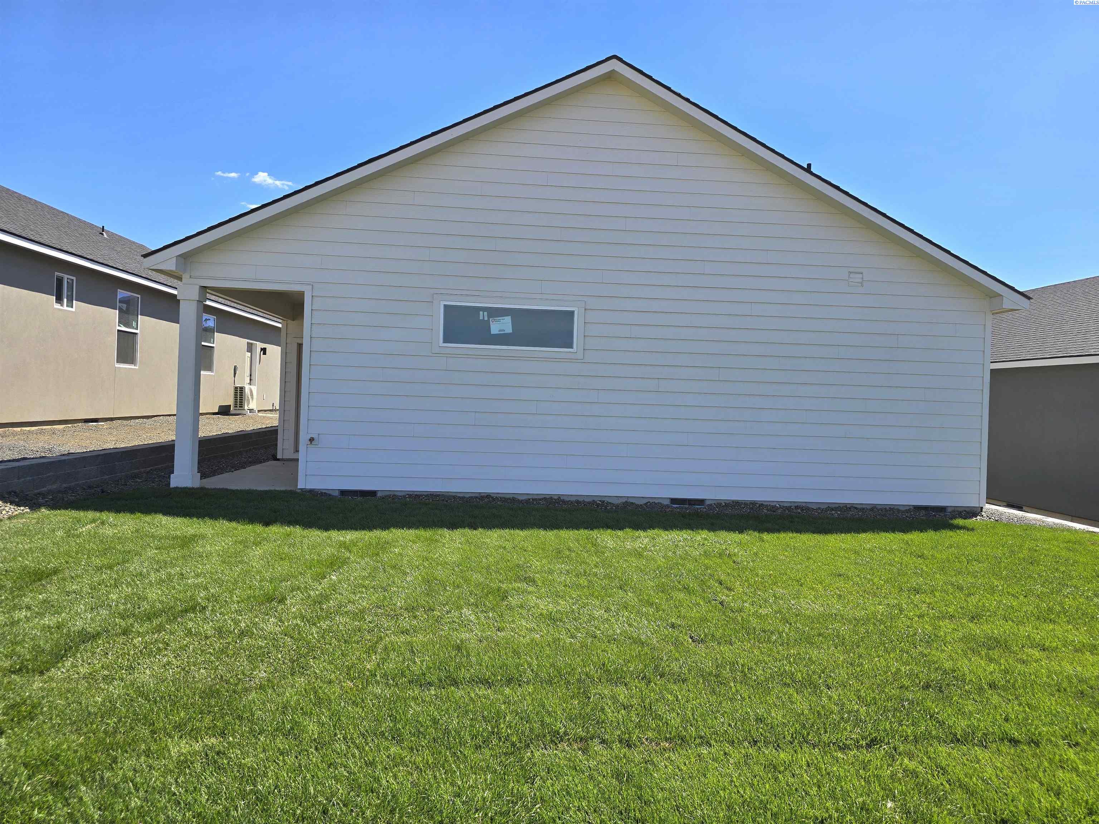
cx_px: 550
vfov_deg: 58.9
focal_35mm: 23
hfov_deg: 73.9
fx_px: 730
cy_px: 412
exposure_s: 1/714
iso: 12
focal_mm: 6.3
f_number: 1.7
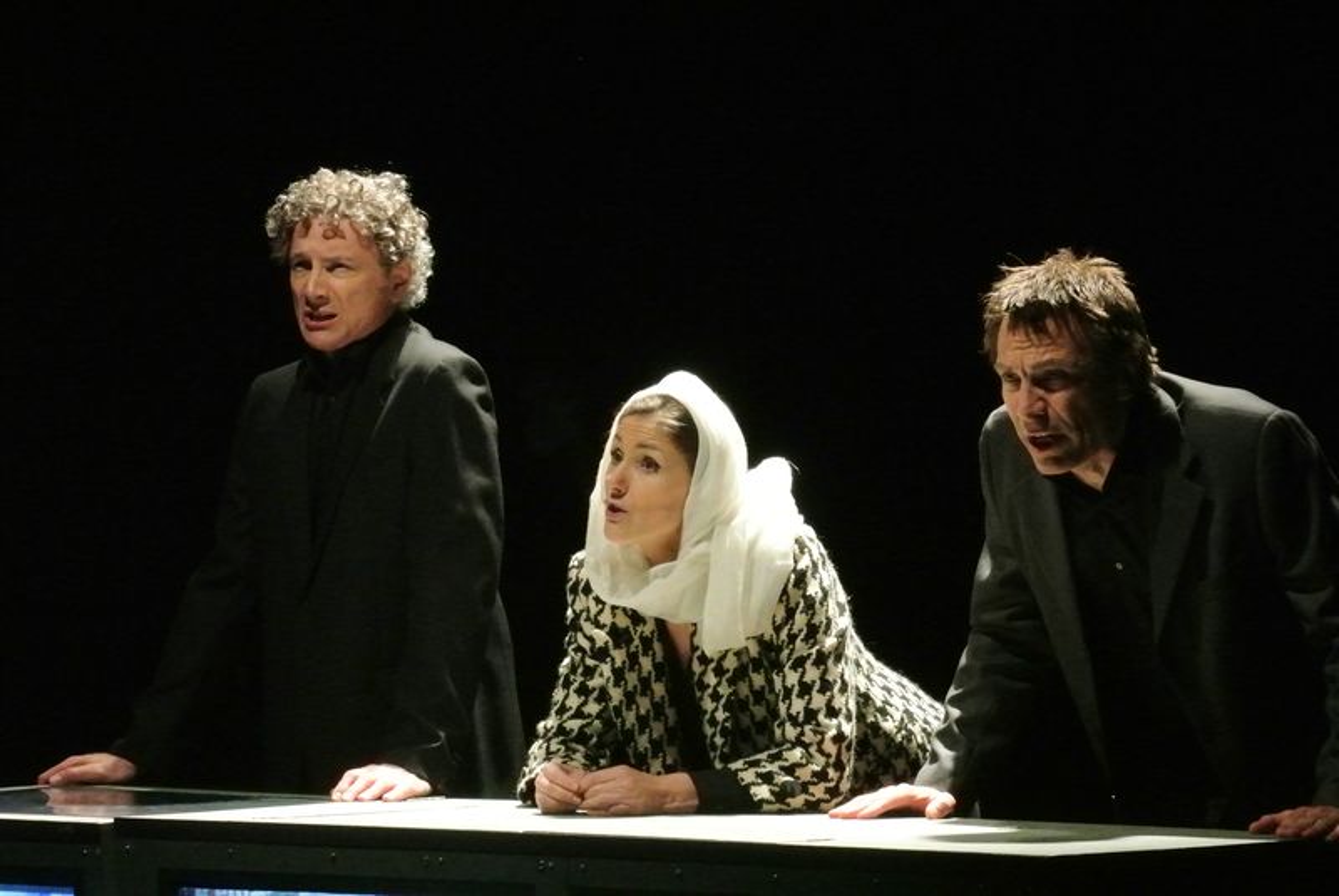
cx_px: 670
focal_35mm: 143
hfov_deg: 14.3
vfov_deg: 9.6
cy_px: 448
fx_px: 5324
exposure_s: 1/125
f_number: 10
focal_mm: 53.1
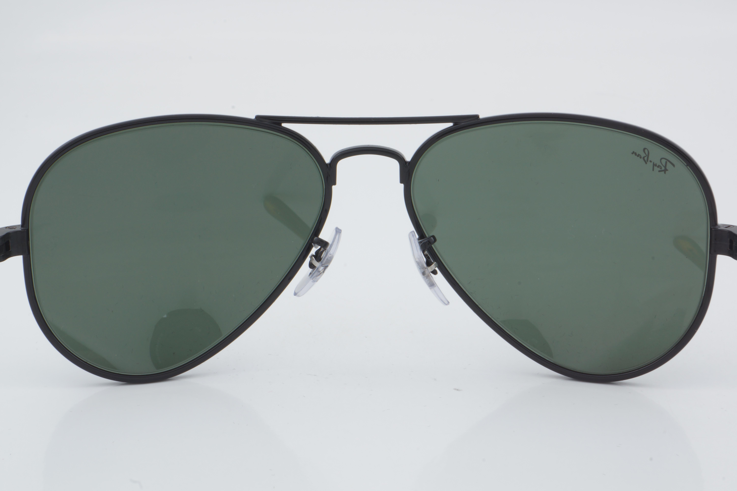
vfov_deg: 18.2
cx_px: 368
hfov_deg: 27.0
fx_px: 1535
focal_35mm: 75
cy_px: 246
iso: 100
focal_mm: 50
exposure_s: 1/3
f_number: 32
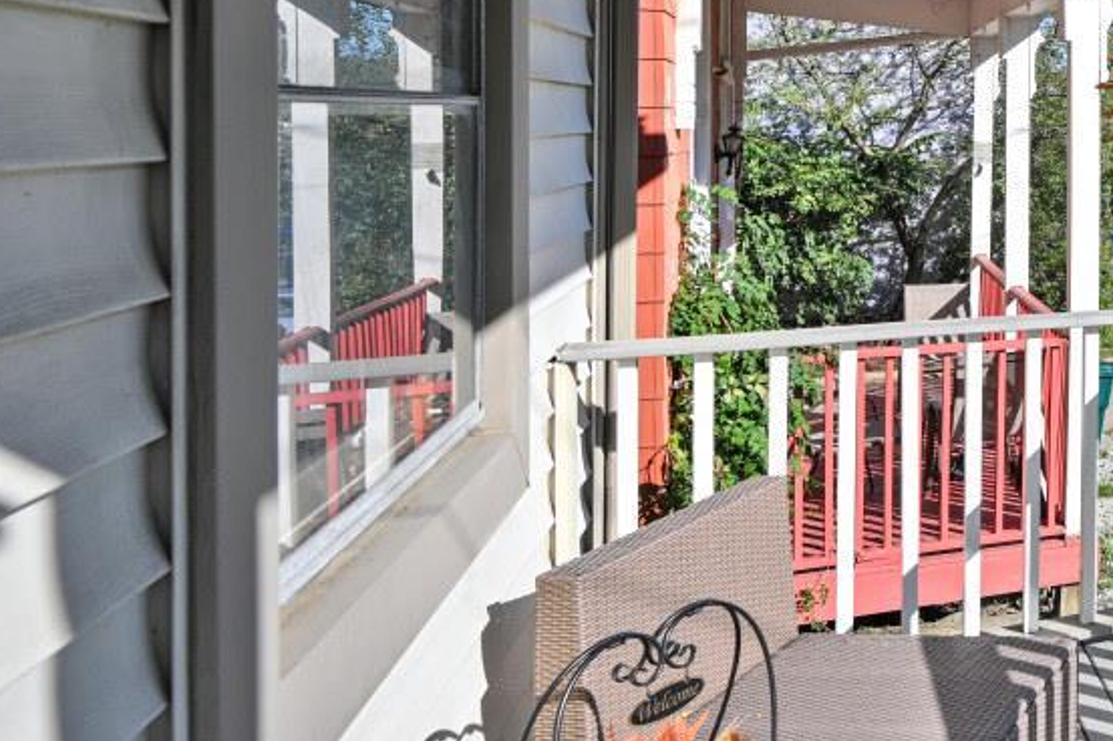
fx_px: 1174
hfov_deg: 34.2
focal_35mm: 38
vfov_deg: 33.9
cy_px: 139
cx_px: 1481
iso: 100
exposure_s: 1/320
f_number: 7.1
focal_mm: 14
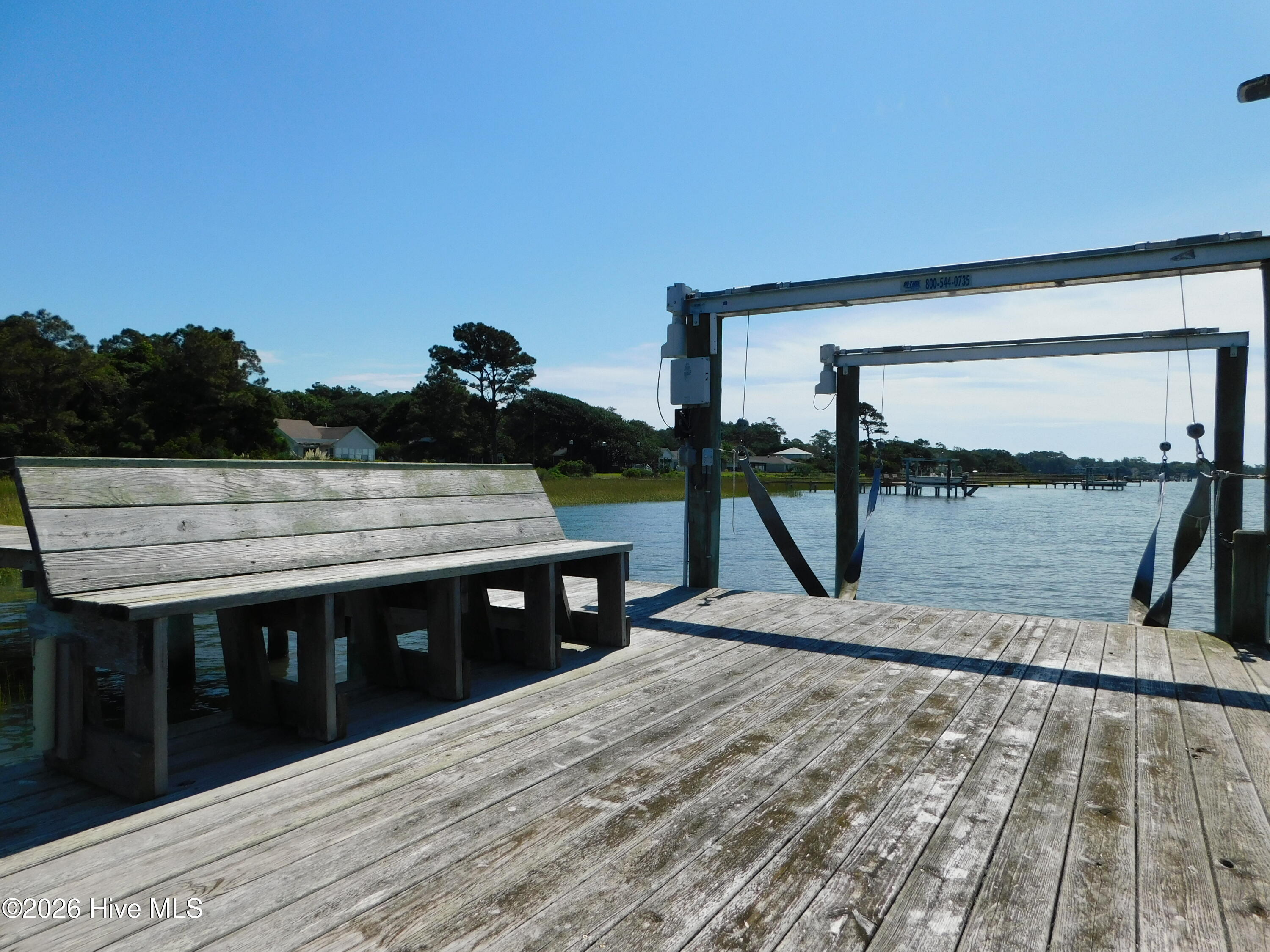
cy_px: 476
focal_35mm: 23
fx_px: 844
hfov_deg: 73.9
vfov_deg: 58.9
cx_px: 635
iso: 125
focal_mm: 4
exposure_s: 1/800
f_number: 6
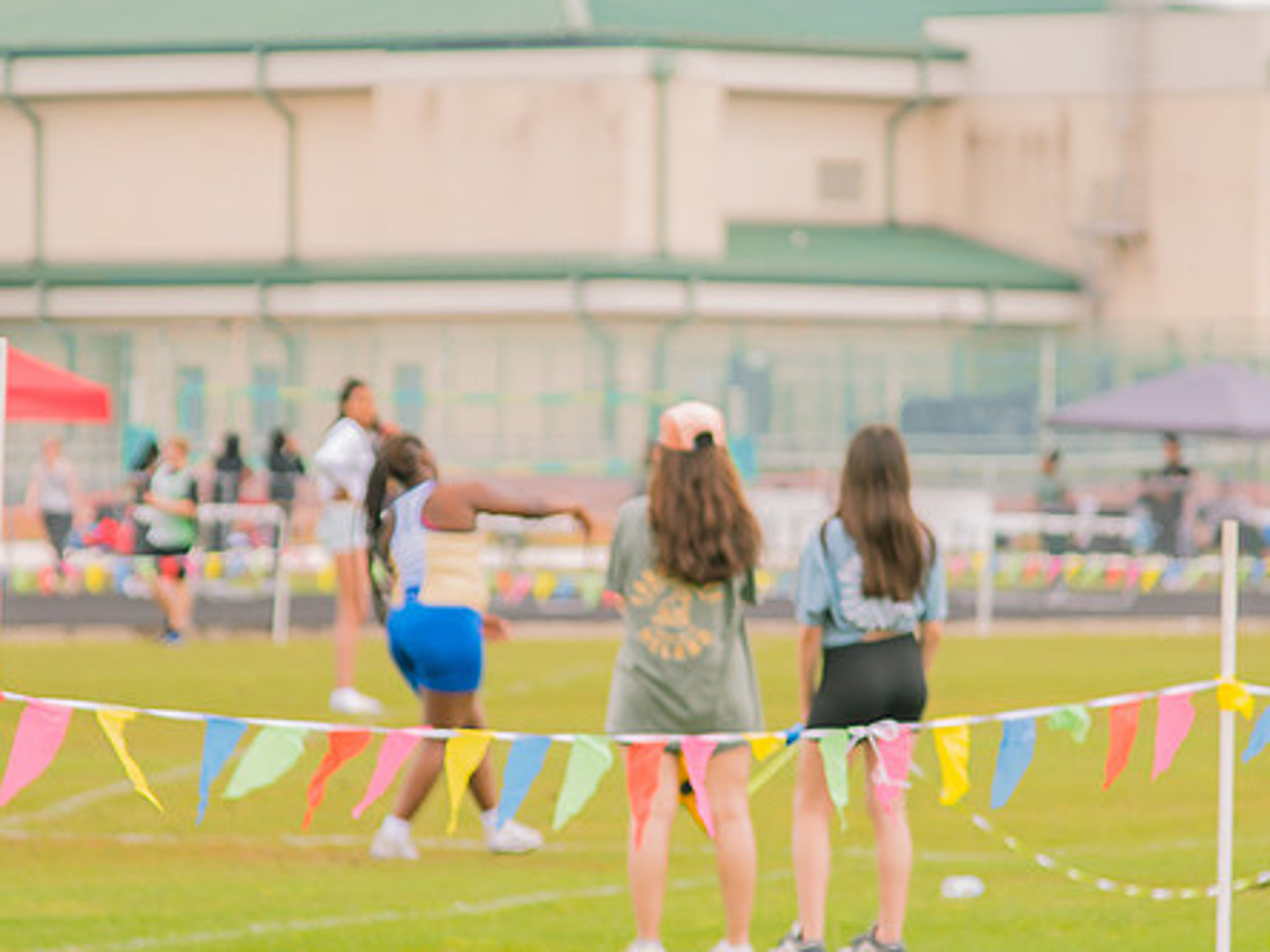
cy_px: 475
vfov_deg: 4.6
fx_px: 11740
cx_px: 731
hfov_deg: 6.2
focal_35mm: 320
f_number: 4
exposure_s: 1/200
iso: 200
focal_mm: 120
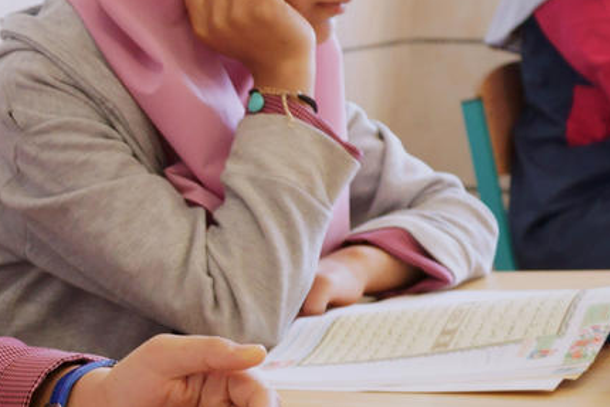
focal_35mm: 92
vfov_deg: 14.9
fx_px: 1559
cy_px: 244
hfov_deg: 20.4
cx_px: -166
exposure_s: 1/125
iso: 800
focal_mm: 22
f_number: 4
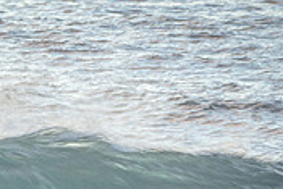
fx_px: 19574
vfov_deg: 0.6
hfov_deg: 0.8
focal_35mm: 2488
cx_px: -40
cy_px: 242
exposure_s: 1/25
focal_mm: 500
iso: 100
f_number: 14
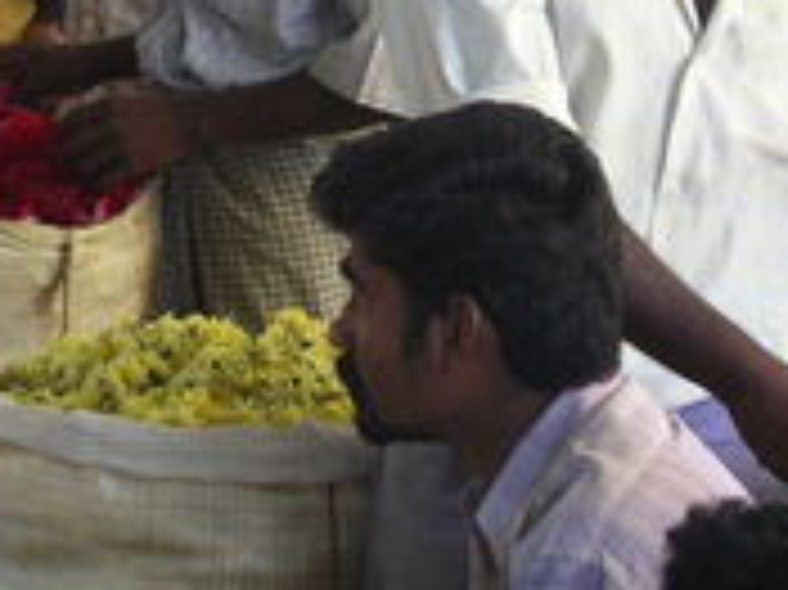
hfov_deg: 10.5
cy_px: 59
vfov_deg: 7.9
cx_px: 110
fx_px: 4254
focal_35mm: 187
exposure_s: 1/73
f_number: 3.6
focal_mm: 17.4
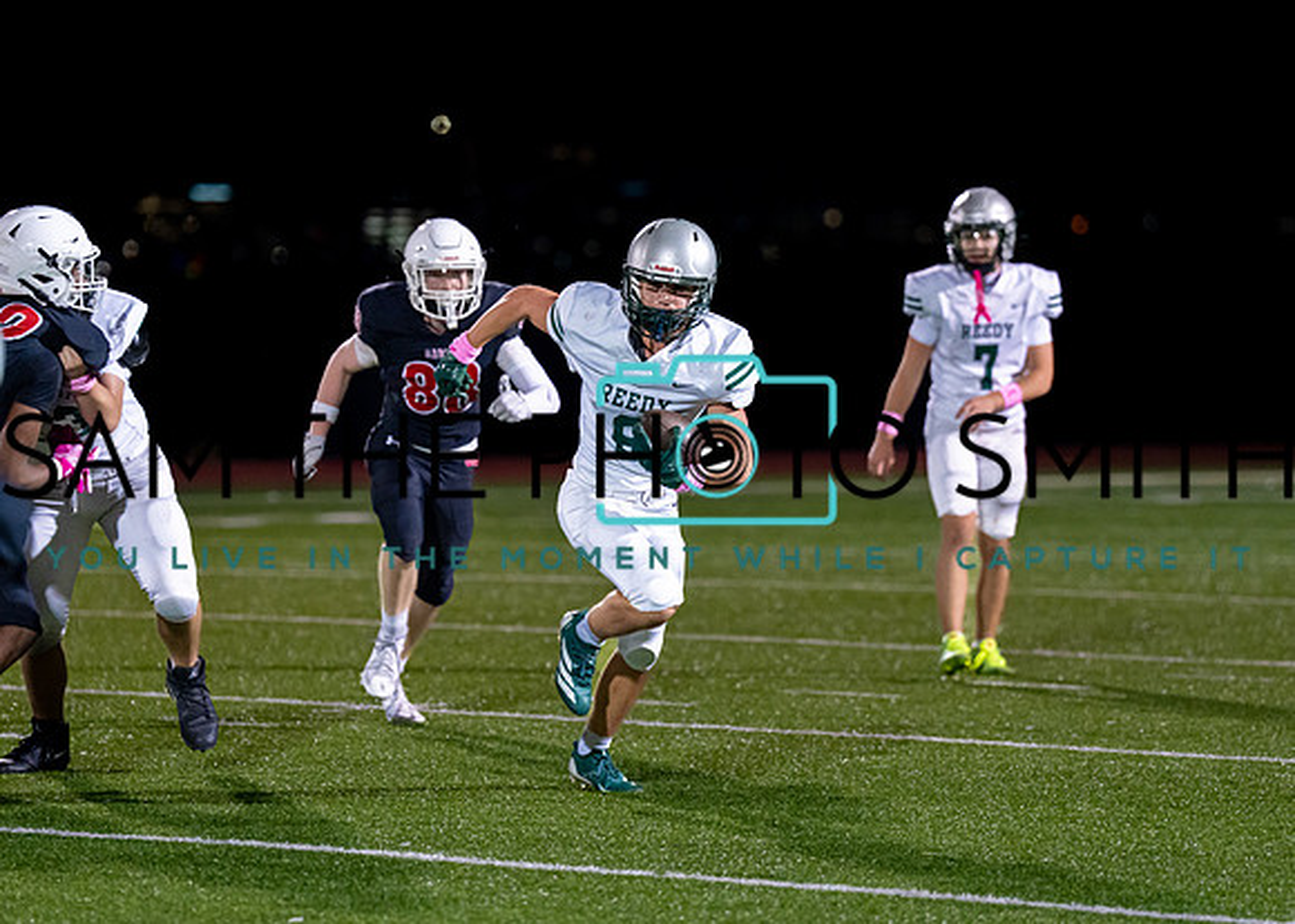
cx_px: 595
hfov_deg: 9.2
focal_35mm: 218
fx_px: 8013
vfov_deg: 6.6
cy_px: 450
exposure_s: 1/1000
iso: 2000
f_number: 2.8
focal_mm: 154
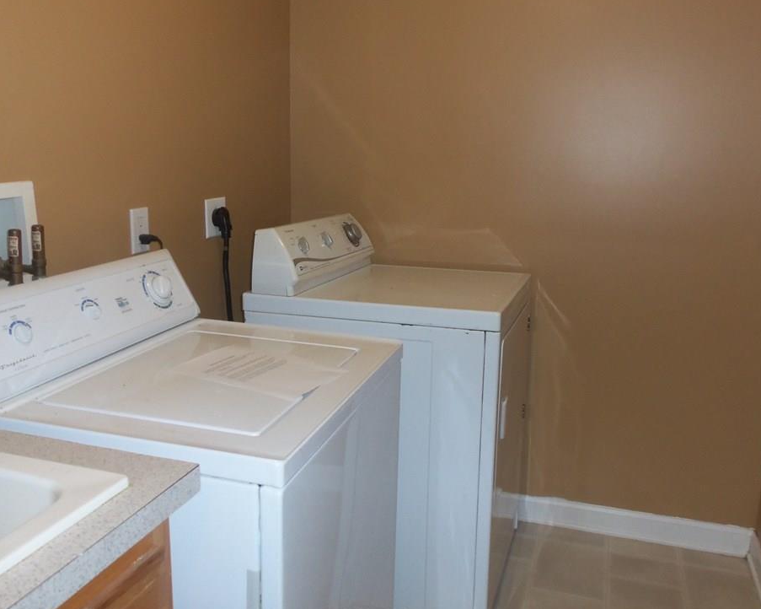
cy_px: 303
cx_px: 376
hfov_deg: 57.2
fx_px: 698
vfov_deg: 47.1
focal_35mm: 31
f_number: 3.3
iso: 200
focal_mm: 5.1
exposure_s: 1/60
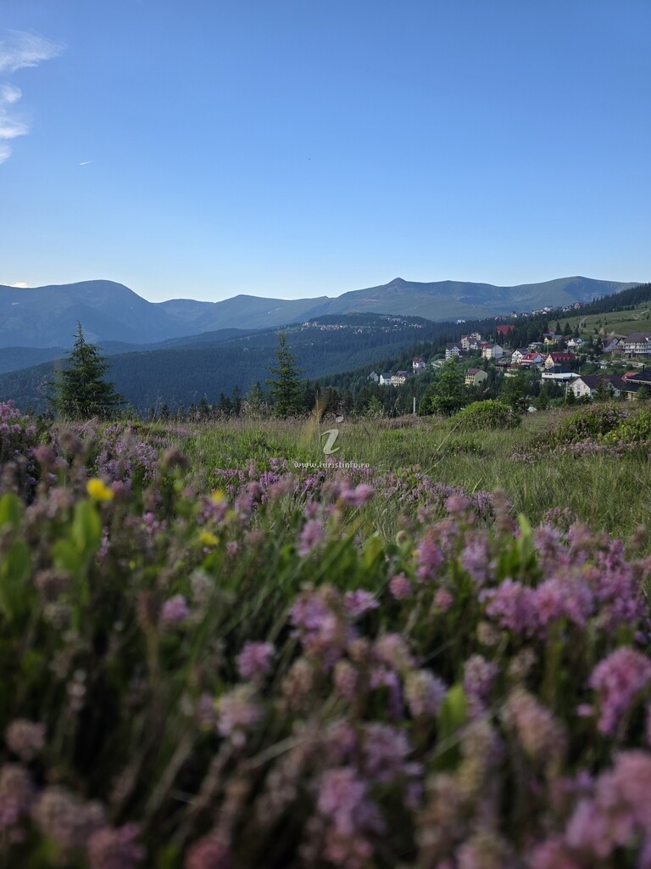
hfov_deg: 58.9
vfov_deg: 73.9
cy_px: 434
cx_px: 326
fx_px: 577
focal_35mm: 23
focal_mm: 6.3
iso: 80
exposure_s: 1/1879
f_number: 1.7
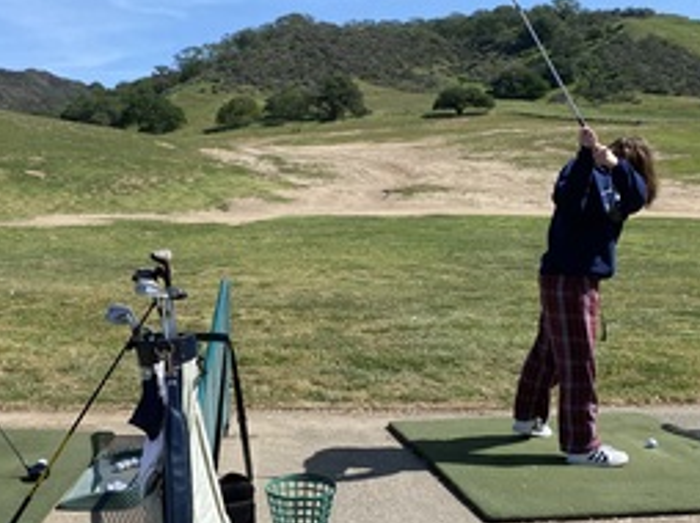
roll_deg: -0.1
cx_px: 270
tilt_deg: -6.4
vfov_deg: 35.0
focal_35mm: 41
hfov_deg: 45.5
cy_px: 303
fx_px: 828
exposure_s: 1/2358
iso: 32
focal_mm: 4.25
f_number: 1.8
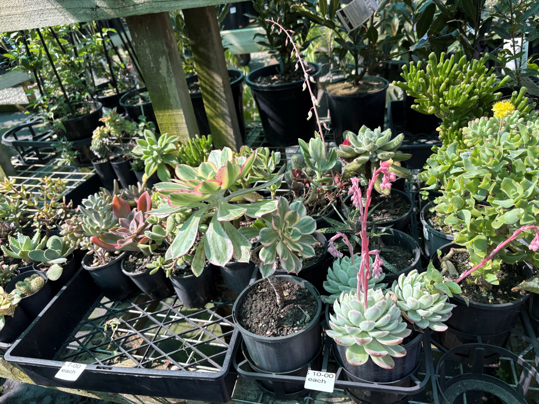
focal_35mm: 26
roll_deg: +10.3
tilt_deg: -29.3
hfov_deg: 67.3
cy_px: 202
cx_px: 270
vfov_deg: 53.1
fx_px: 405
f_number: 1.6
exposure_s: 1/407
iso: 50
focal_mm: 5.96
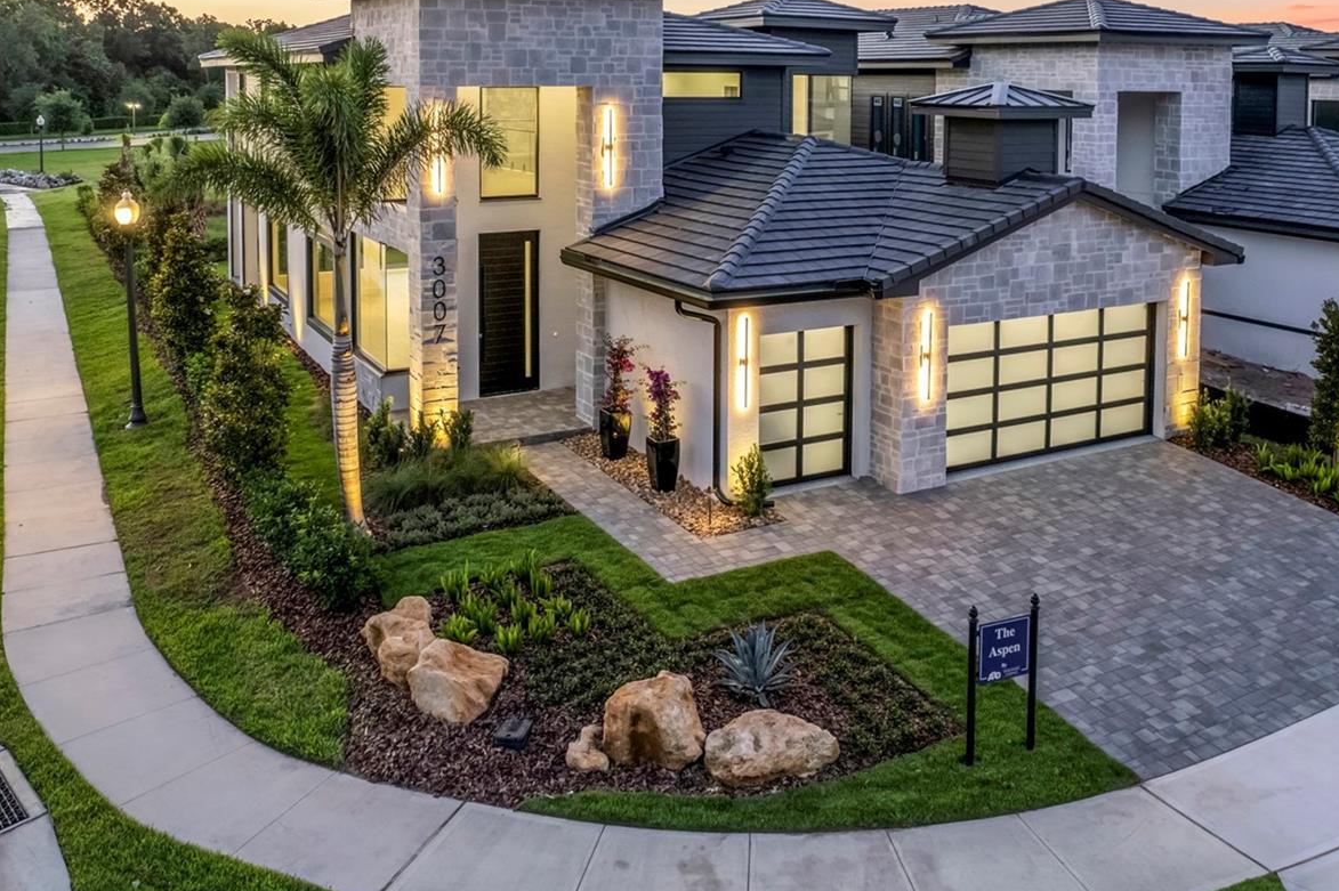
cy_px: 358
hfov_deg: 61.7
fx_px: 1115
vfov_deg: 43.4
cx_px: 766
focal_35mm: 30
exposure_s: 1/20
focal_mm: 8.38
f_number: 2.8
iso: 100
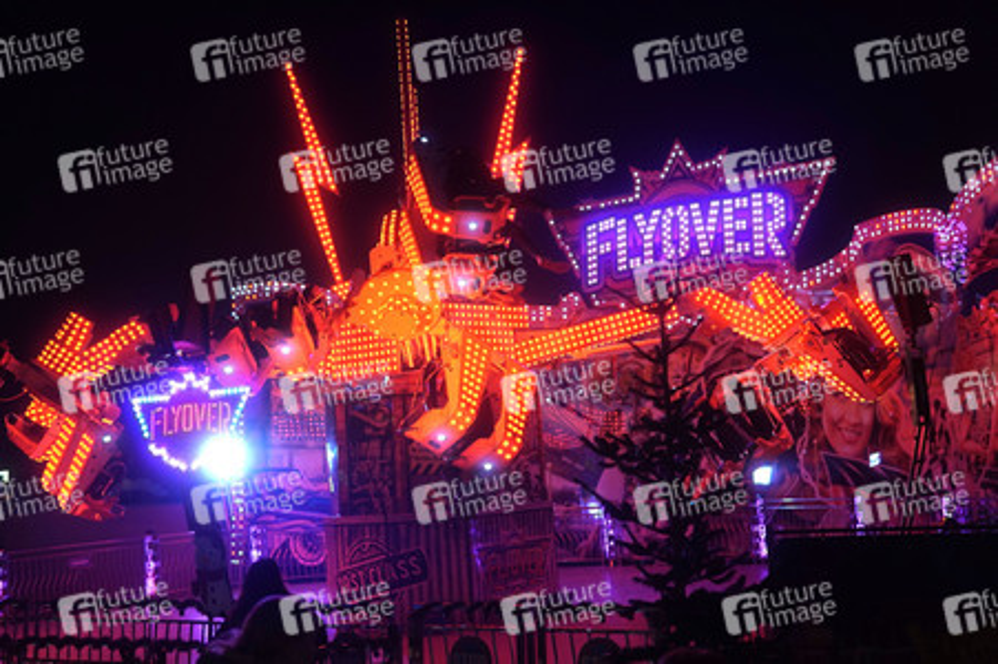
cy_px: 332
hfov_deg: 43.6
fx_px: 1247
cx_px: 499
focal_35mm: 45
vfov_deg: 29.8
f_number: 1.4
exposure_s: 1/1250
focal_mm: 30
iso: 640
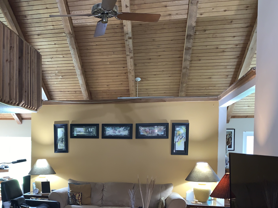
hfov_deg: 47.7
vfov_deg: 37.0
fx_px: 305
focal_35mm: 38
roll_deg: -0.7
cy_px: 150
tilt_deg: -3.0
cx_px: 82
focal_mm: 4.25
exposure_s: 1/9
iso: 80
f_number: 1.8
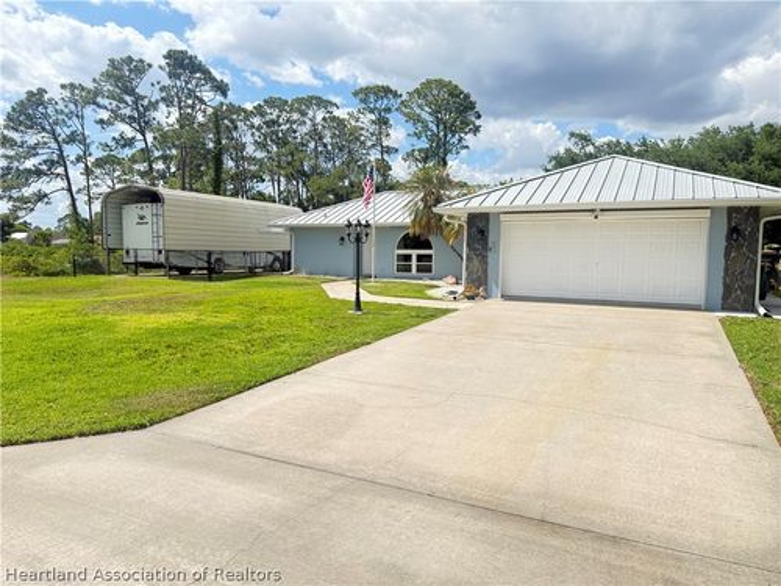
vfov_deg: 56.8
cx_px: 390
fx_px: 541
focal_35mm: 24
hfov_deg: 71.6
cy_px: 293
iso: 125
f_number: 1.78
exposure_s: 1/4167
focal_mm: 6.76
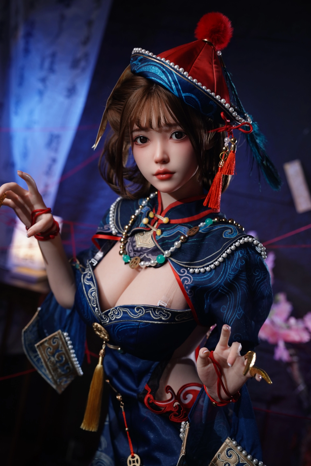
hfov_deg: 26.5
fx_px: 661
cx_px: 156
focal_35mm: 51
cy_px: 233
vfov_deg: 38.9
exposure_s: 1/100
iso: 320
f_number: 3.2
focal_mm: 51
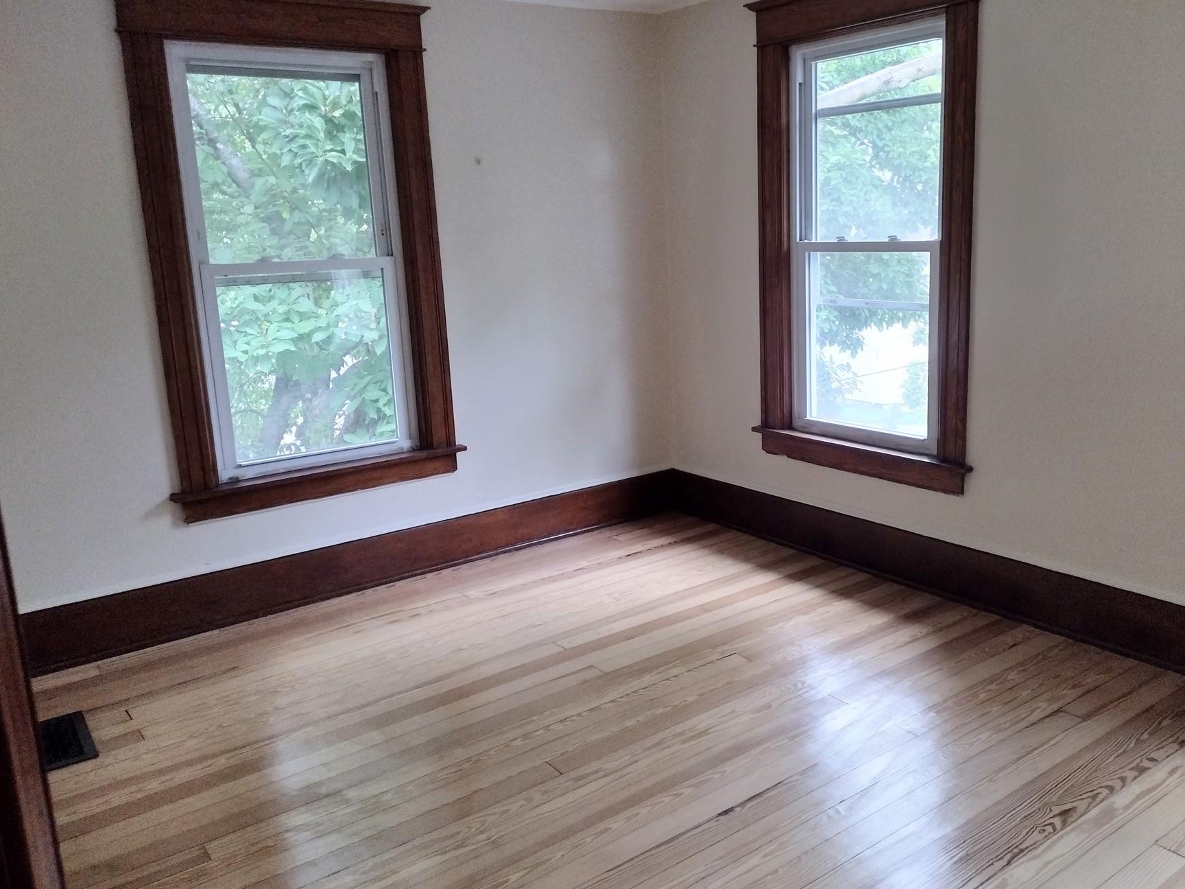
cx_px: 689
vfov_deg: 44.2
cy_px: 441
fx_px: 1095
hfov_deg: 56.5
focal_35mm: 32
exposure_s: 1/40
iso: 600
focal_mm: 4.71
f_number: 1.7
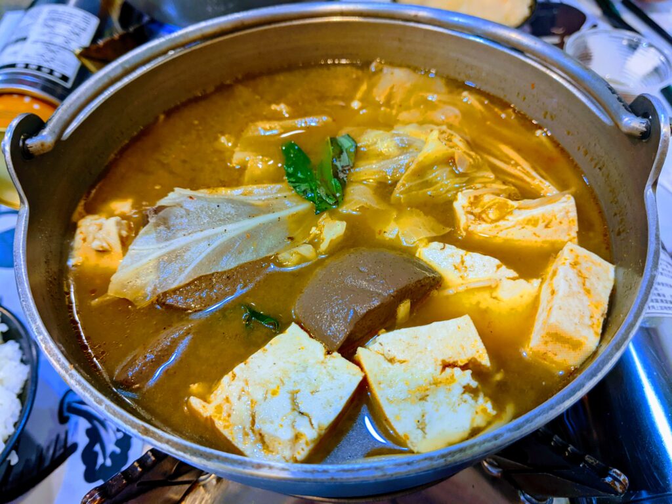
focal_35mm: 27
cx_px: 336
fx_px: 524
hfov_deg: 65.3
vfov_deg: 51.4
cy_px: 252
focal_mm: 4.44
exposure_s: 1/30
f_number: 1.8
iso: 137
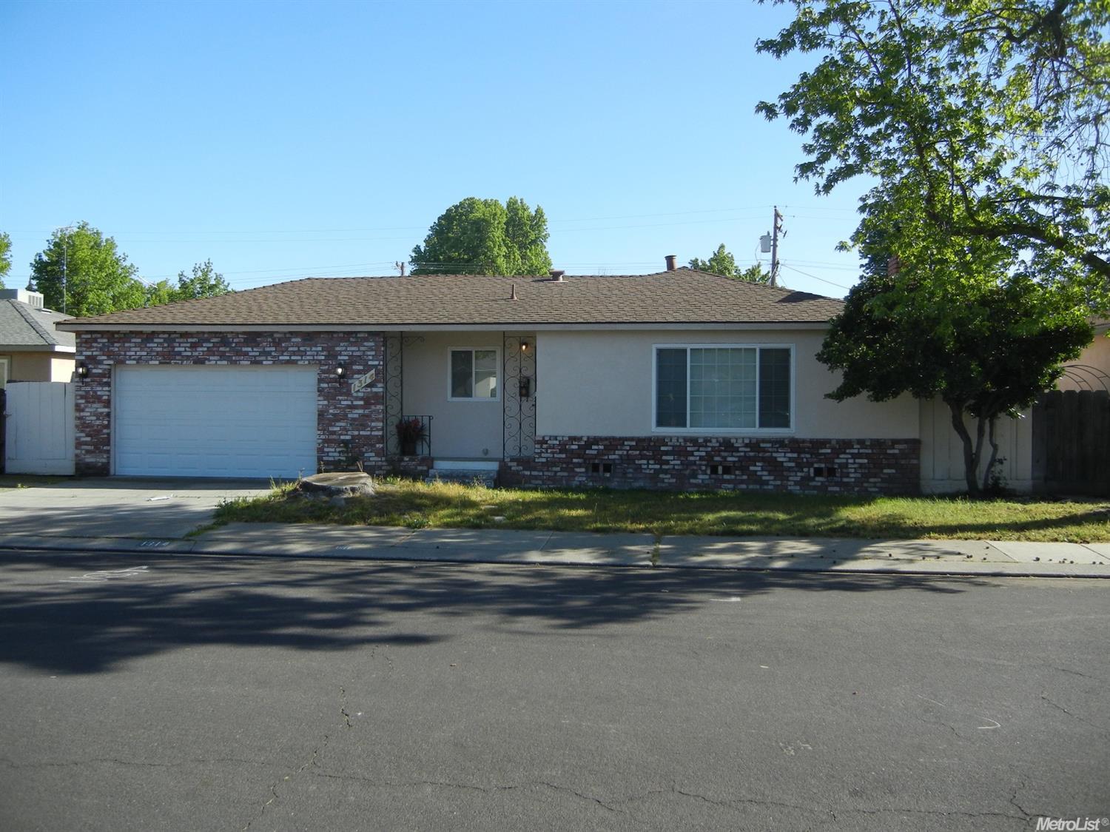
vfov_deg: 46.8
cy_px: 416
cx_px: 555
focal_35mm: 30
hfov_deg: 60.0
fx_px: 962
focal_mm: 5.4
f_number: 3.5
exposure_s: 1/801
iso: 160
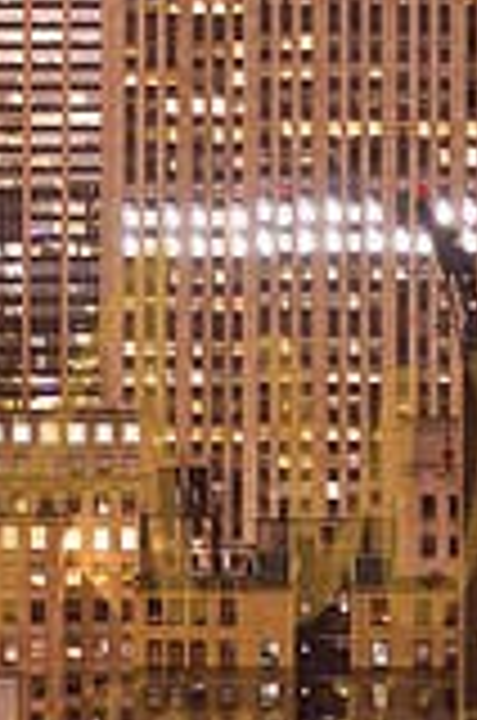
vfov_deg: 14.5
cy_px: 549
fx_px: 2814
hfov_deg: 9.7
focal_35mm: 141
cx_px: 344
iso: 3200
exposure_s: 1/6
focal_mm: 50
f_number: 2.8
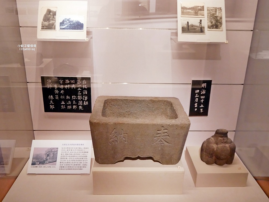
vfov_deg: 44.2
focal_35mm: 32
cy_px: 101
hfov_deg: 56.8
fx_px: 249
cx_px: 134
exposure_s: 1/60
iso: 2500
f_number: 4
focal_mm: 16
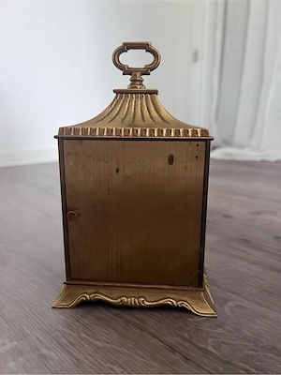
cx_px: 140
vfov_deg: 67.3
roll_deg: -0.3
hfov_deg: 53.1
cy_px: 188
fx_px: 281
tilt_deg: -12.3
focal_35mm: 26
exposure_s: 1/60
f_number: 1.5
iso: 200
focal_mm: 5.7
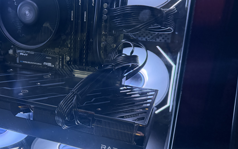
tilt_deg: -20.0
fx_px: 279
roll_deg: -0.9
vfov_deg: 29.8
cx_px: 59
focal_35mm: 43
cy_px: 81
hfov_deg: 44.6
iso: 640
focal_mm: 6.76
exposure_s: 1/59
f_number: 1.78
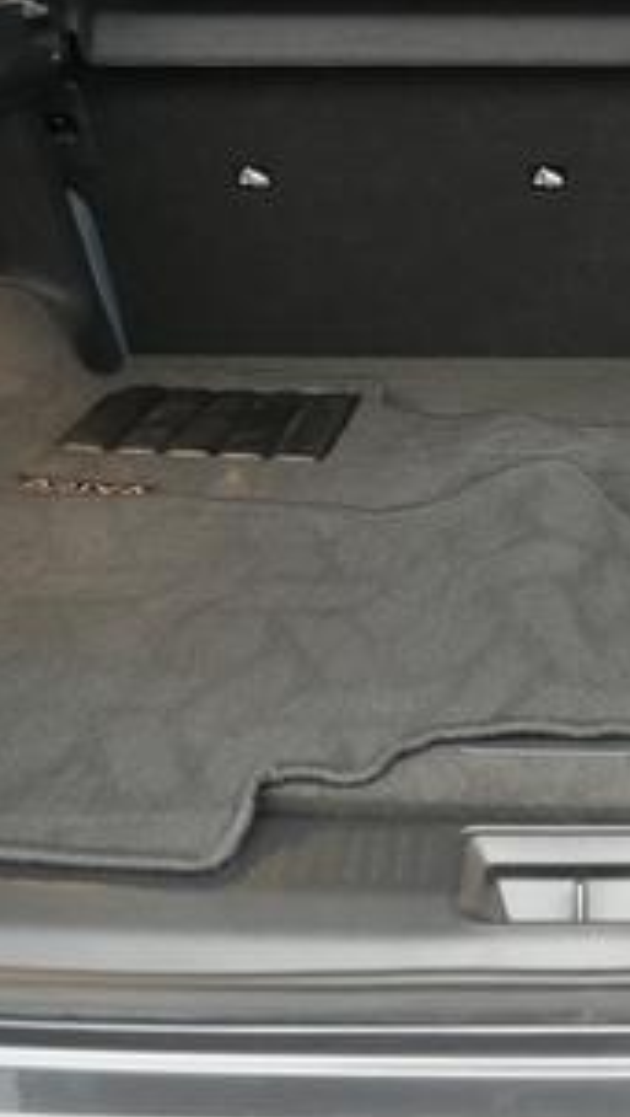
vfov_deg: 38.5
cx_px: 578
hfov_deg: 22.1
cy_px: 343
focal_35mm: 53
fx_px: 1570
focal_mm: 24
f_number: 2.8
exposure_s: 1/160
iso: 10000
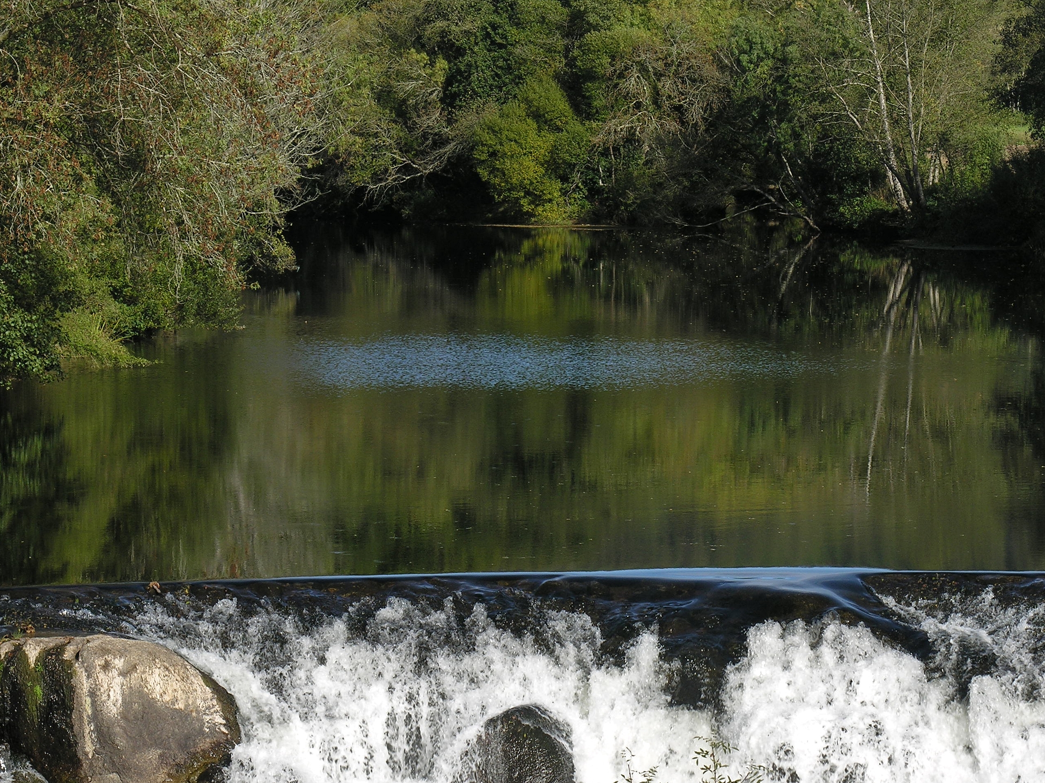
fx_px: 4921
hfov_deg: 12.1
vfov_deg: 9.1
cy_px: 453
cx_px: 595
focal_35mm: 163
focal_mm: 32.4
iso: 50
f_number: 6.8
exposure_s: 1/158
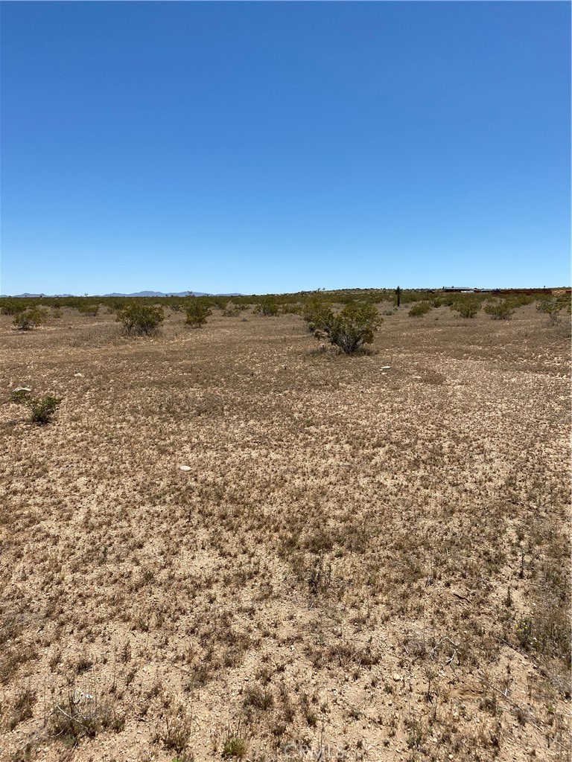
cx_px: 286
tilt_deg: -5.9
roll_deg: -0.6
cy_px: 381
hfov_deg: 53.1
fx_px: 573
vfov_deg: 67.3
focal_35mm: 26
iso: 32
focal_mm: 4.25
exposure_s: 1/4831
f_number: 1.8
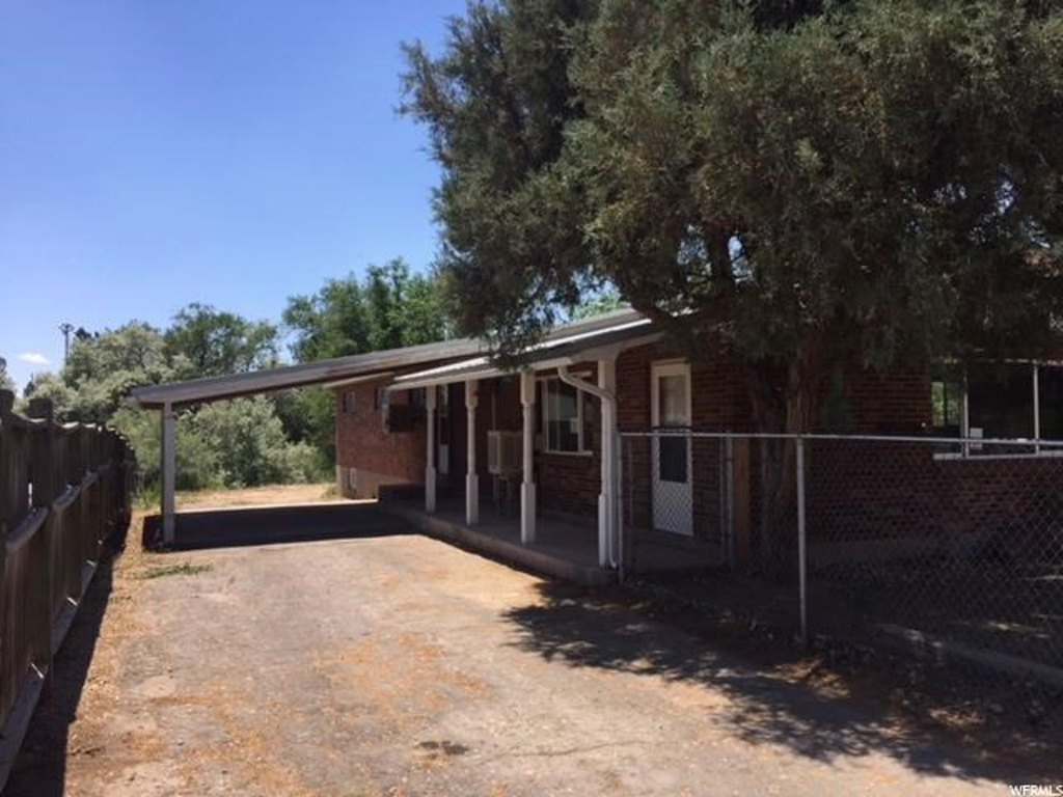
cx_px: 532
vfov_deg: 48.2
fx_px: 891
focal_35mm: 29
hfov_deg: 61.7
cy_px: 398
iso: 32
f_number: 2.2
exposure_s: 1/1412
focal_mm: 4.15
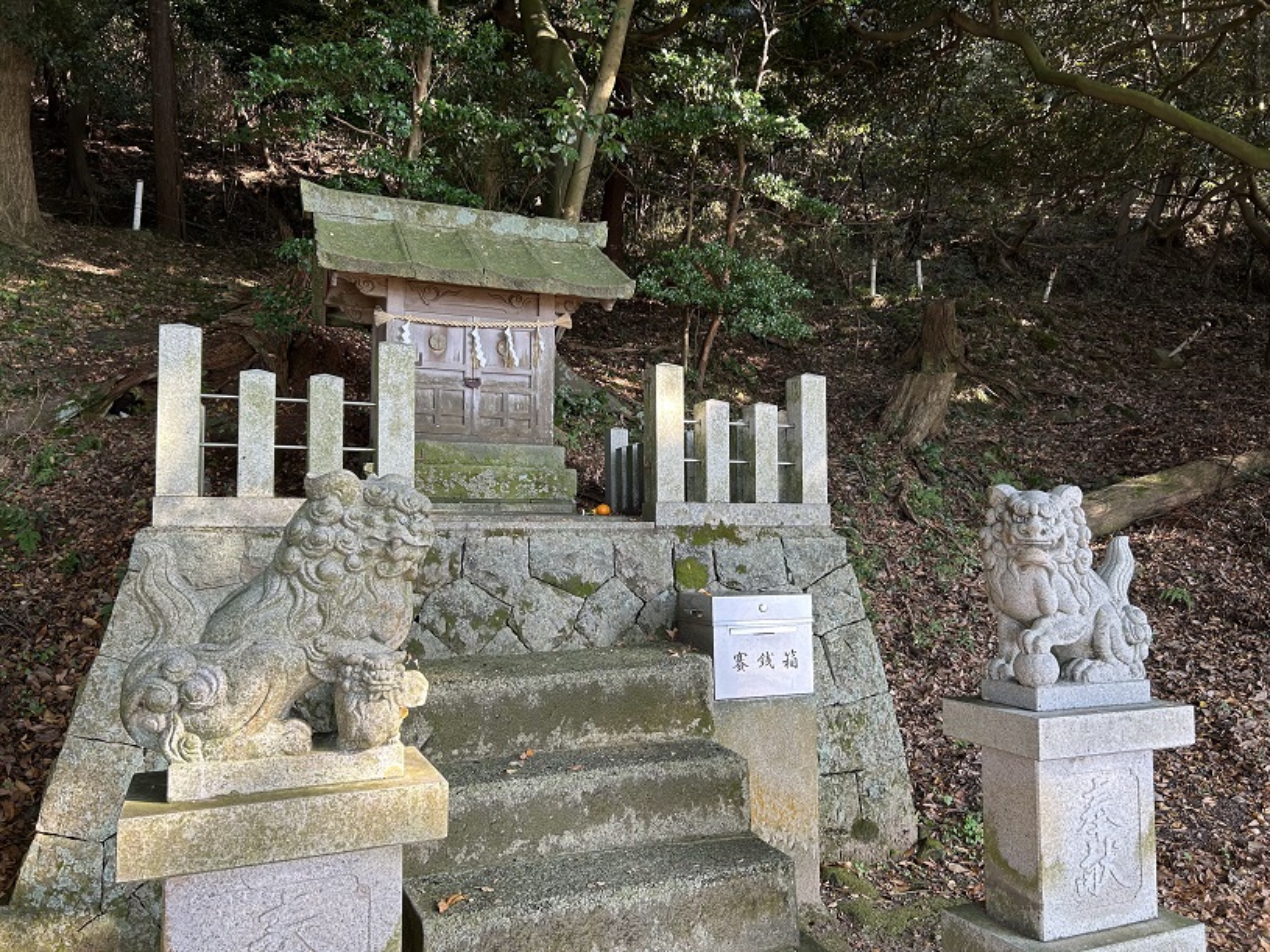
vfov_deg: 53.1
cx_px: 635
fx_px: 954
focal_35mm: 26
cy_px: 476
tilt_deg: +2.5
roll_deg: +0.0
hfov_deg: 67.3
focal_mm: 5.7
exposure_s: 1/126
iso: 32
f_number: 1.5
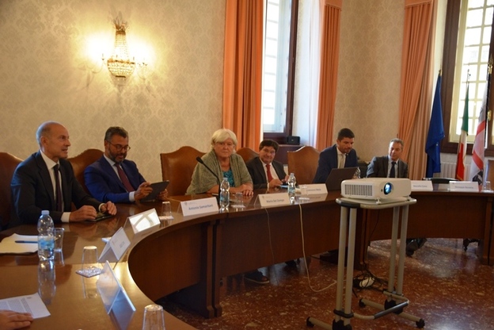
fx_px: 515
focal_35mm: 38
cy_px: 165
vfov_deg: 35.5
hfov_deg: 51.3
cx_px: 247
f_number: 4
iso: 720
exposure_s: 1/60
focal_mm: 25
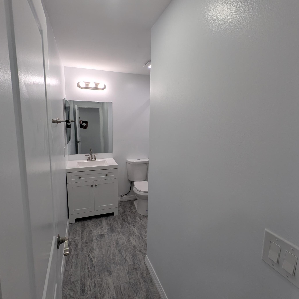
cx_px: 137
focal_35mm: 16
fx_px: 156
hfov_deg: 87.3
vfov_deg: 87.4
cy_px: 145
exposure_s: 1/120
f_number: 2.2
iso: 44
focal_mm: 1.54
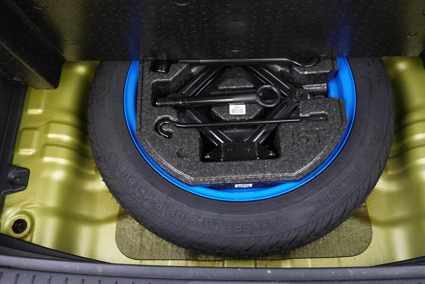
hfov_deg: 53.1
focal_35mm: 36
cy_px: 142
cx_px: 212
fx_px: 425
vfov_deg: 36.9
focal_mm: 24
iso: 400
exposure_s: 1/40
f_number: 2.8
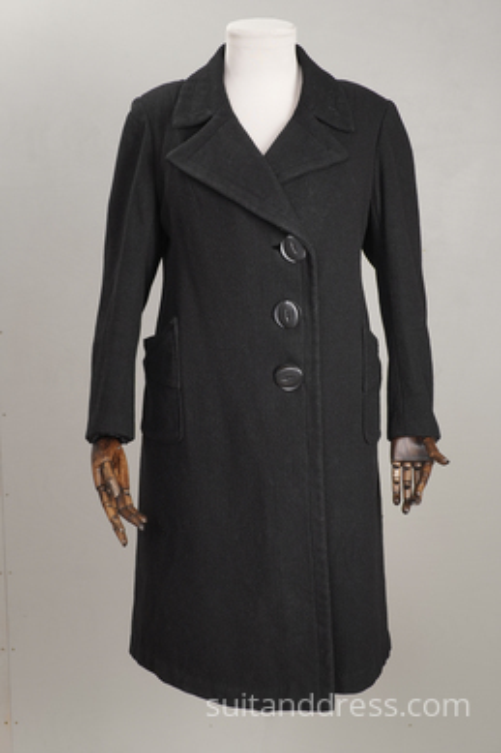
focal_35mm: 48
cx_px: 250
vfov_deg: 41.1
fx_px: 1003
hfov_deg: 28.1
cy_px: 376
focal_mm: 32
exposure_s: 1/20
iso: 320
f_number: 7.1
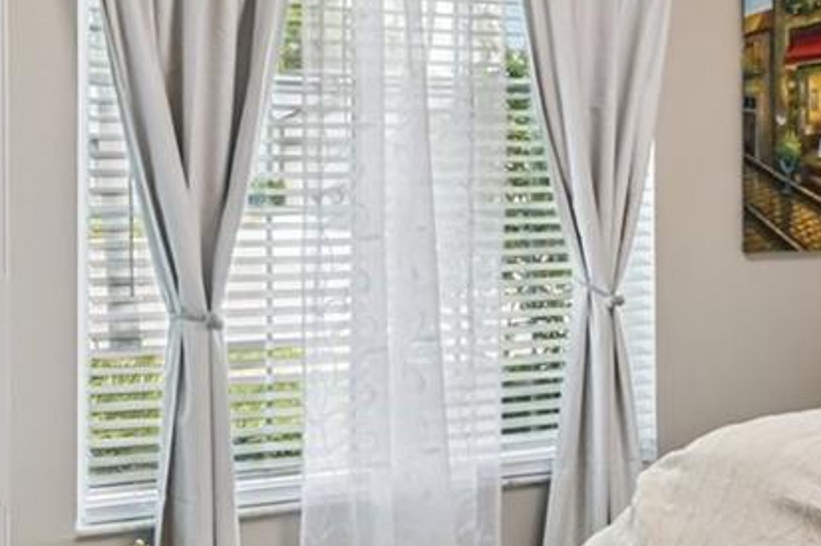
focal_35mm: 62
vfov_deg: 21.9
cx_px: 324
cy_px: 214
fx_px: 1413
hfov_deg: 32.3
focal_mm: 16
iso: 400
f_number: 8
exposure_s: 1/15
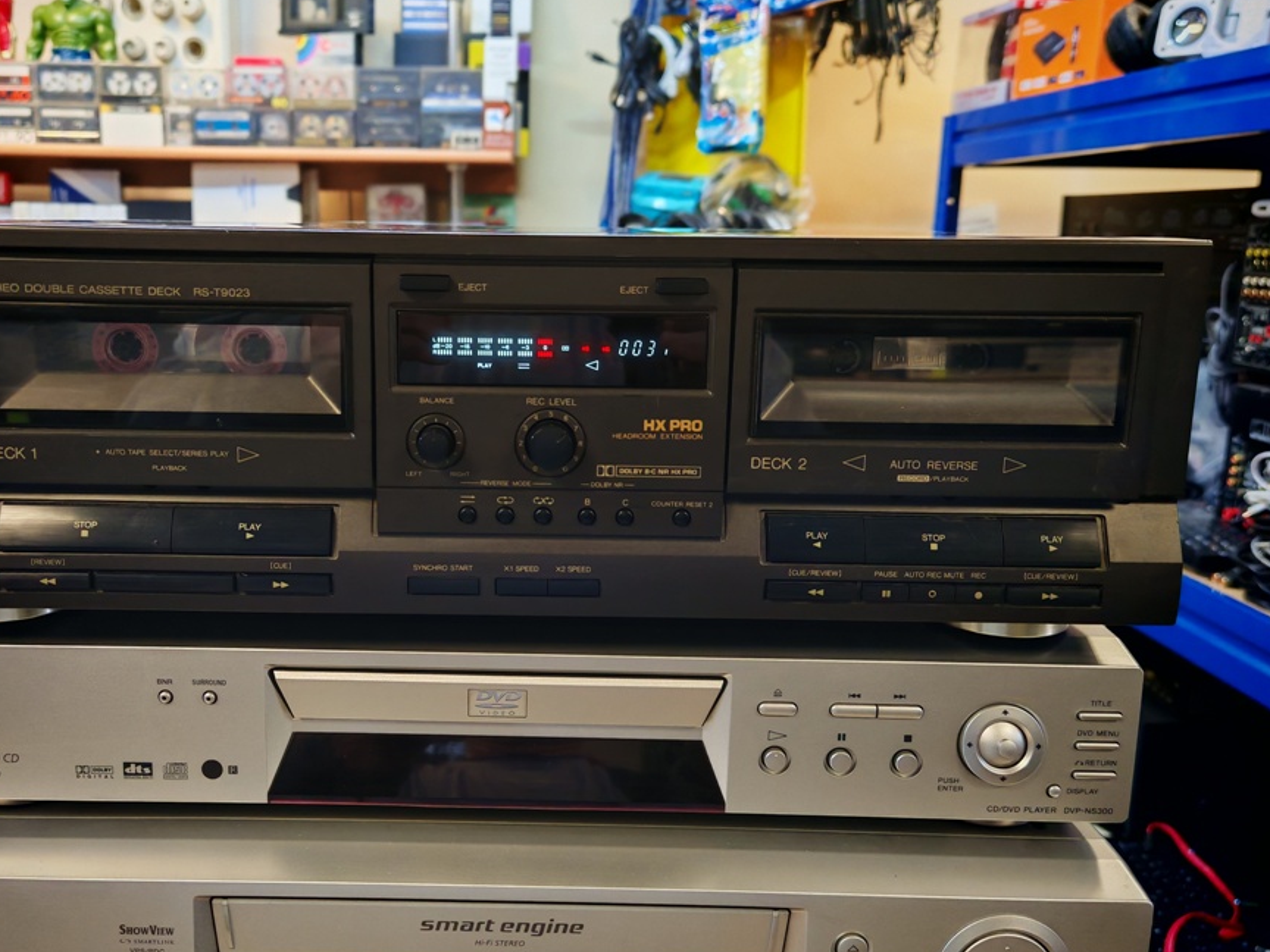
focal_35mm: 32
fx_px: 1174
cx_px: 522
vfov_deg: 44.1
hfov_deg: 56.5
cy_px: 450
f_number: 1.9
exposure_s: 1/33
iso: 400
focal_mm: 6.67
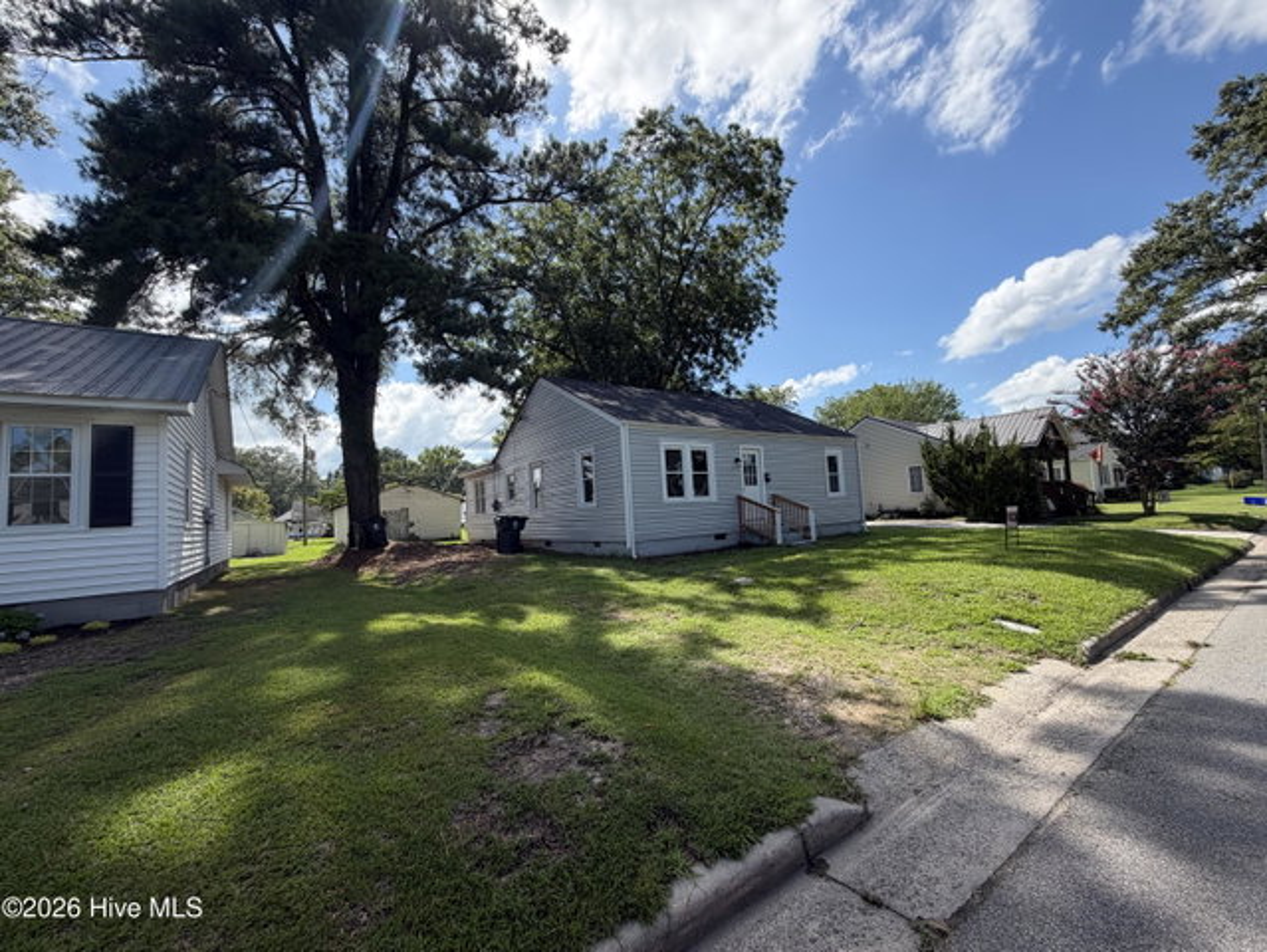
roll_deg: +4.0
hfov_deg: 102.0
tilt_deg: +4.9
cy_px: 476
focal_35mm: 14
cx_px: 634
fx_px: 513
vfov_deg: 85.7
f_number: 2.2
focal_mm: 2.22
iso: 32
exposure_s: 1/770
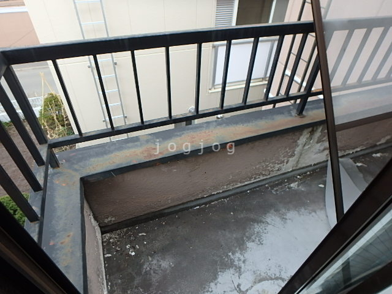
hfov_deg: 79.0
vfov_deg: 63.4
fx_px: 238
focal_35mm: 21
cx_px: 196
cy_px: 147
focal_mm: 3.7
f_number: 3.5
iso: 125
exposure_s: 1/80
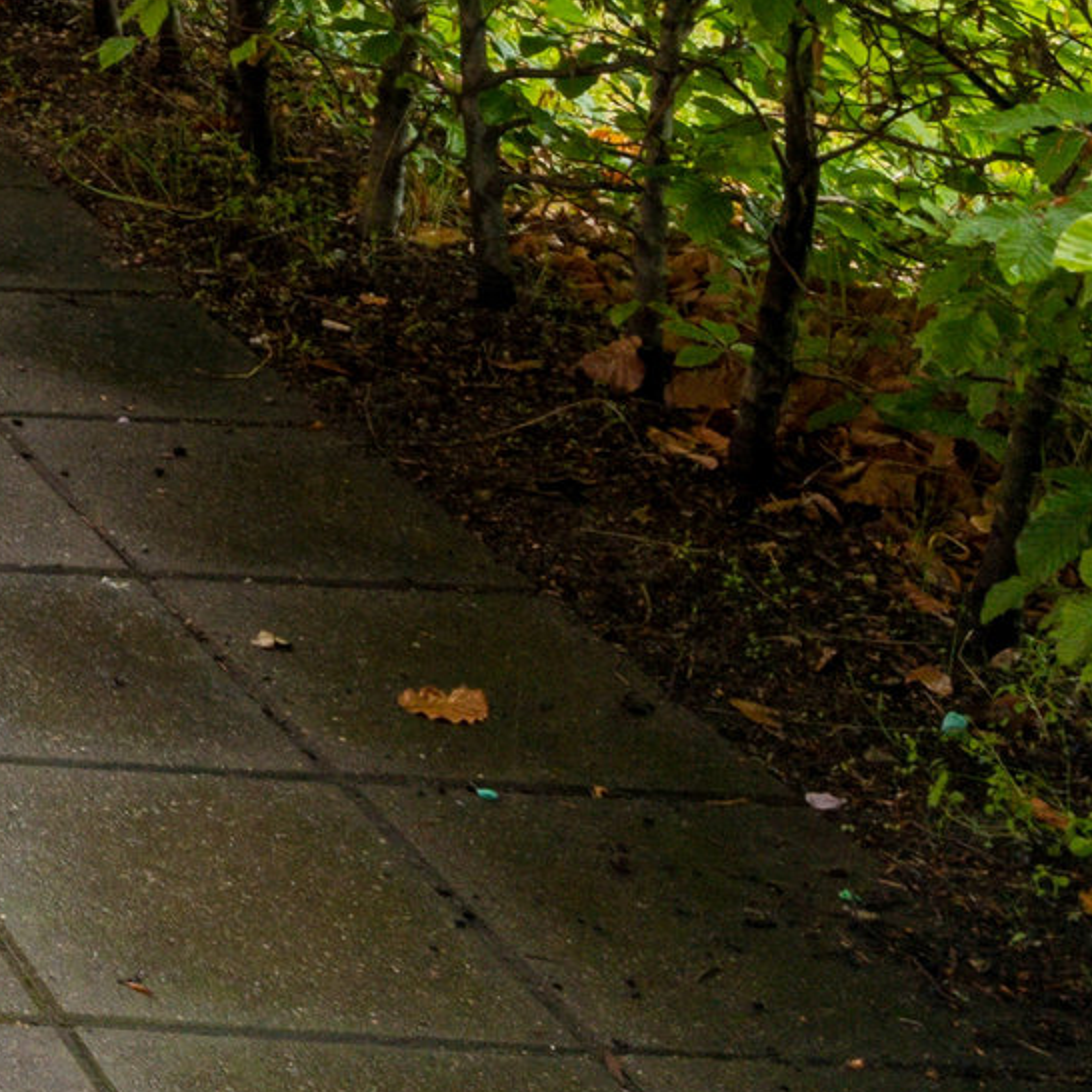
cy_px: -784
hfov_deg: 14.2
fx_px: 2998
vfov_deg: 17.4
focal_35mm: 84
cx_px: -1508
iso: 250
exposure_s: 1/80
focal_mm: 12
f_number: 7.1
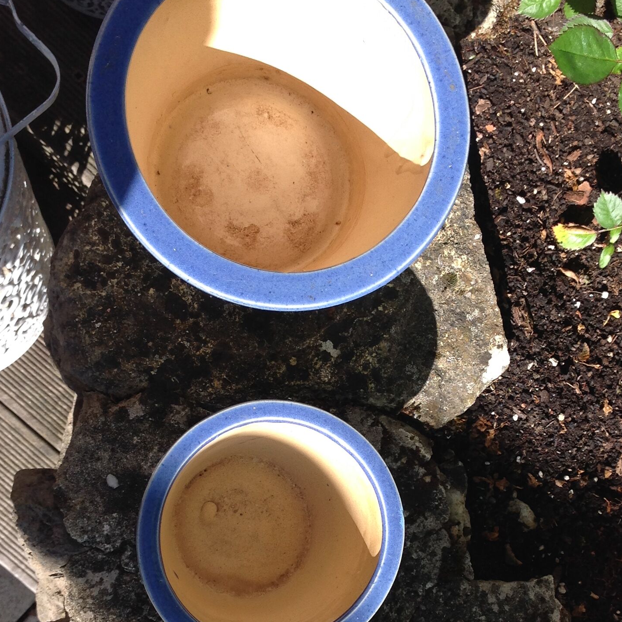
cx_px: 363
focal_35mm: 56
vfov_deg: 30.1
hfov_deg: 30.5
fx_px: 1138
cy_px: 455
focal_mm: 4.28
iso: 50
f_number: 2.4
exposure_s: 1/756
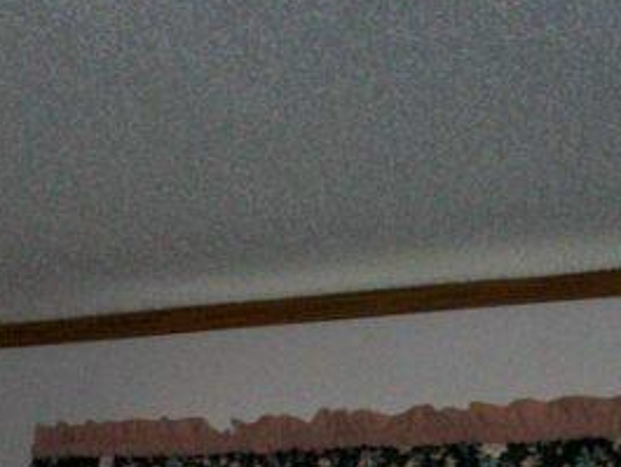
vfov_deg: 8.7
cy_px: 779
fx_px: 2961
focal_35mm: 165
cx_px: -16
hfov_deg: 11.8
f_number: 4.5
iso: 140
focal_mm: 5.9
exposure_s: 1/64
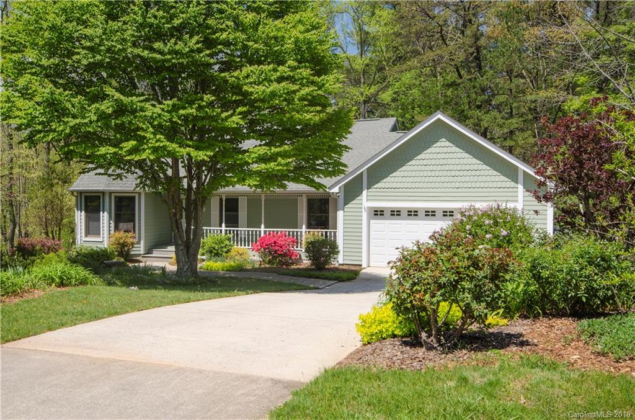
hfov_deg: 62.1
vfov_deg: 43.4
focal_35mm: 30
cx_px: 318
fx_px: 528
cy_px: 210
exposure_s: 1/125
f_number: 11
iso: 100
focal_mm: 20
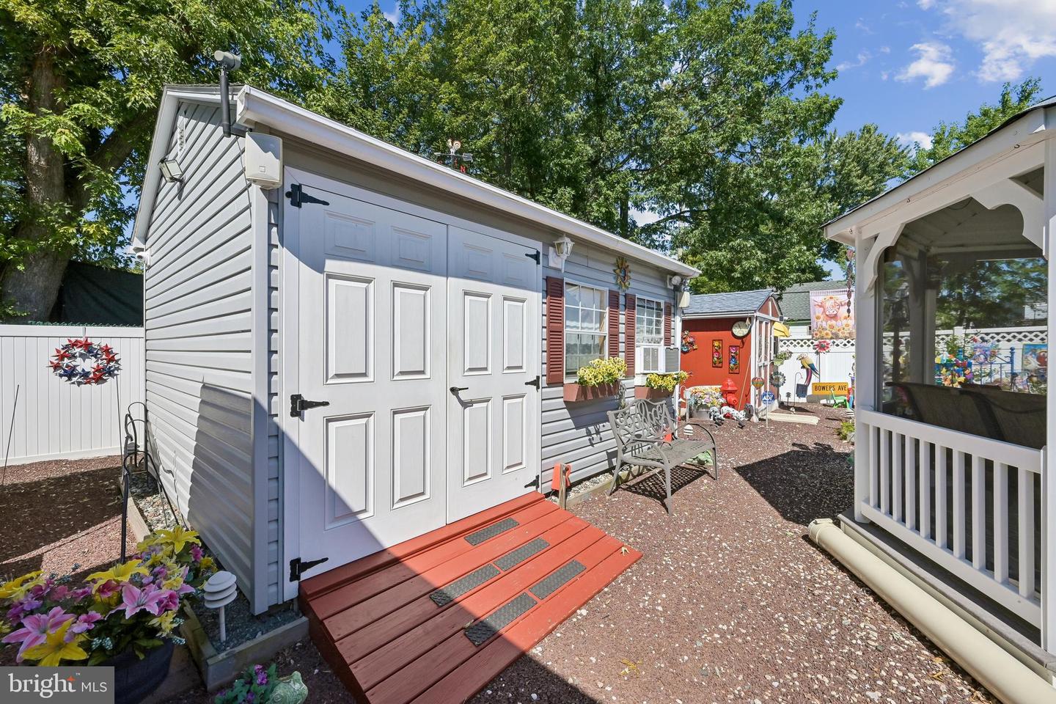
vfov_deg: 81.2
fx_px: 411
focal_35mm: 14
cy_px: 352
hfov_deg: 104.3
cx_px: 528
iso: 400
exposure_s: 1/800
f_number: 11
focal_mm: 14
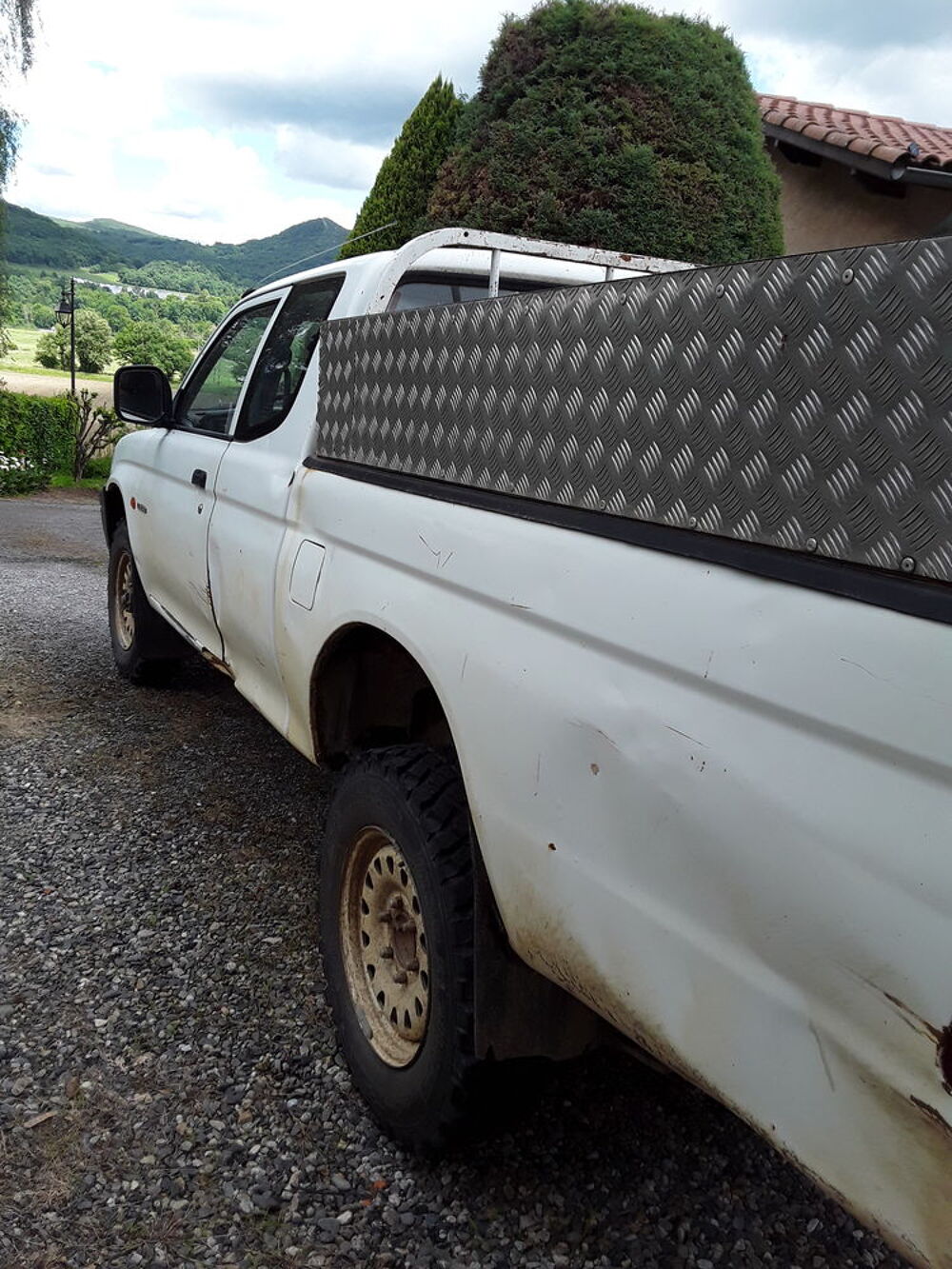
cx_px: 476
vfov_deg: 65.3
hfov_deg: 51.4
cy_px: 634
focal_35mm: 27
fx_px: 990
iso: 40
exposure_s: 1/690
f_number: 1.9
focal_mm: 2.91
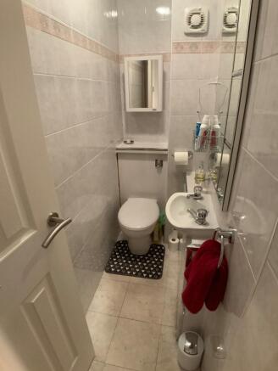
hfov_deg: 48.2
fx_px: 310
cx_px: 139
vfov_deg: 61.6
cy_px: 186
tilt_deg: -26.1
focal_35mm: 29
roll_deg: +2.7
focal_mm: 3
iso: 200
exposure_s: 1/33
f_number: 1.8
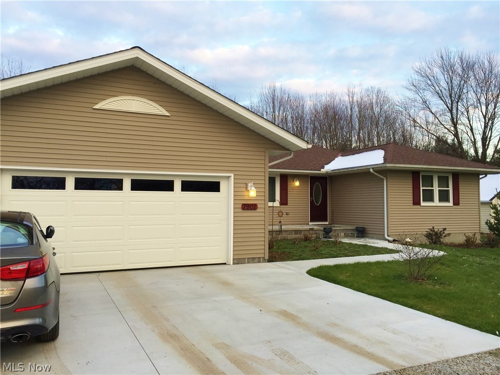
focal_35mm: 29
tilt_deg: +2.7
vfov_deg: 48.2
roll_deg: -0.1
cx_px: 250
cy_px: 188
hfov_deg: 61.7
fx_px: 419
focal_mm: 4.15
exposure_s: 1/120
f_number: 2.2
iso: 32
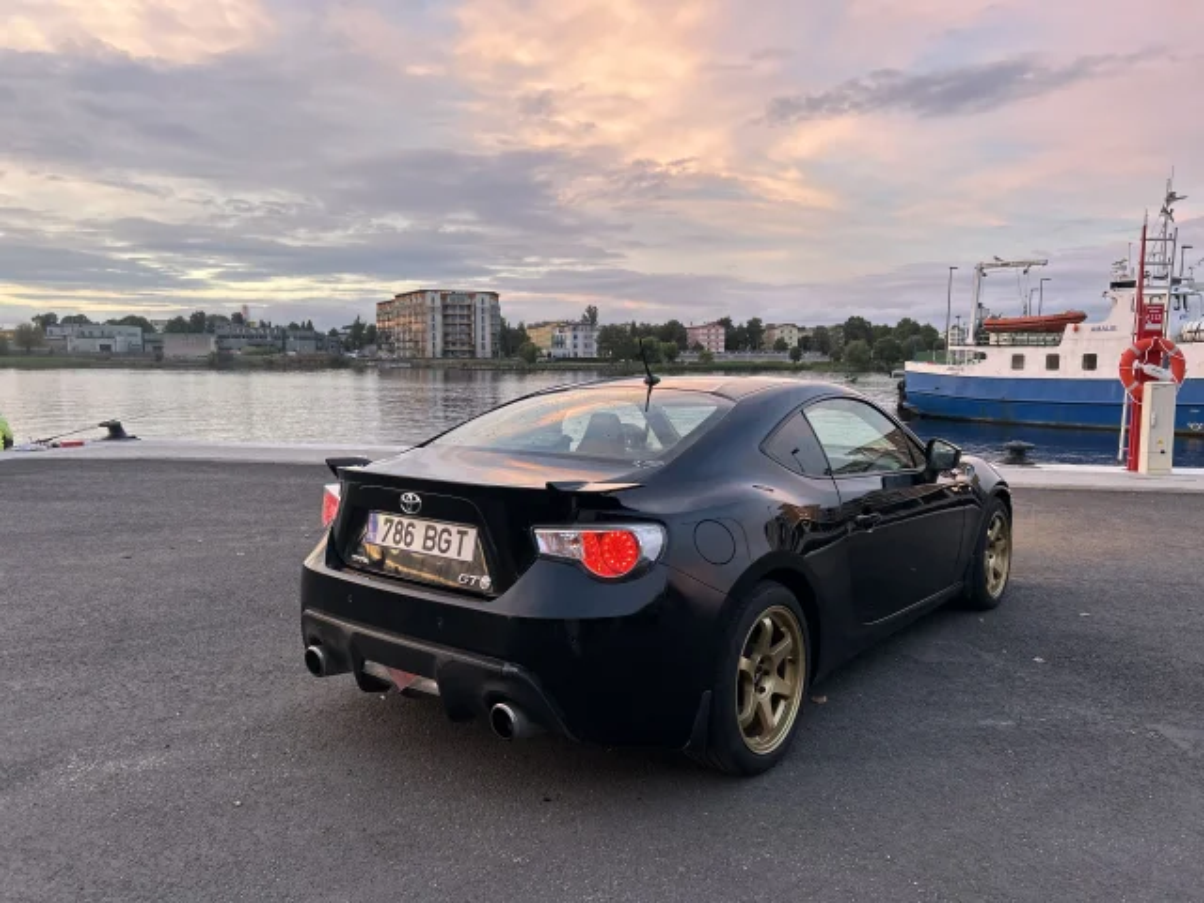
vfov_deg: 53.1
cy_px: 452
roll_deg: -0.7
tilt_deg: -6.8
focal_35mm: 26
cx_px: 602
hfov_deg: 67.3
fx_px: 904
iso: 80
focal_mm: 5.7
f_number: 1.5
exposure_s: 1/121
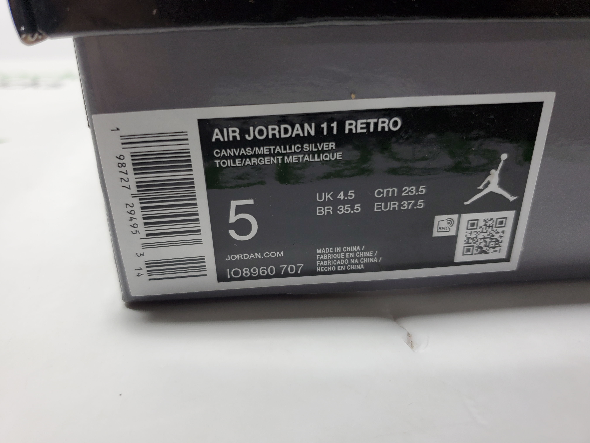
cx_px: 295
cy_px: 222
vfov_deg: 53.1
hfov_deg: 67.3
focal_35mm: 26
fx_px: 443
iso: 50
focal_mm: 4.3
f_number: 1.5
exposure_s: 1/287
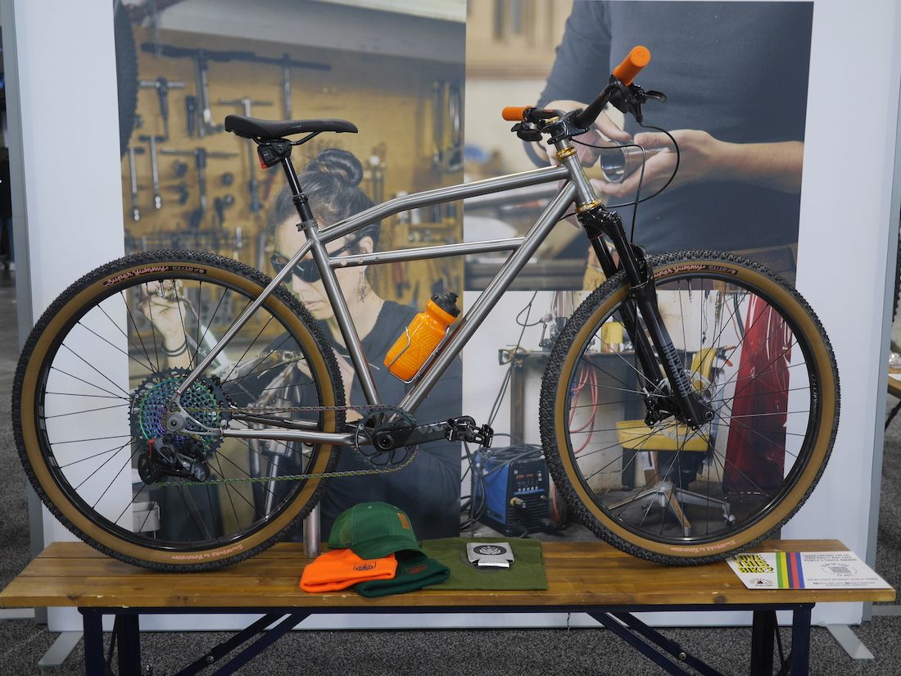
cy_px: 338
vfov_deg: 36.0
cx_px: 450
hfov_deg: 46.8
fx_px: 1041
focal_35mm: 40
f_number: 1.7
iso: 250
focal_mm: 20
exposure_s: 1/60
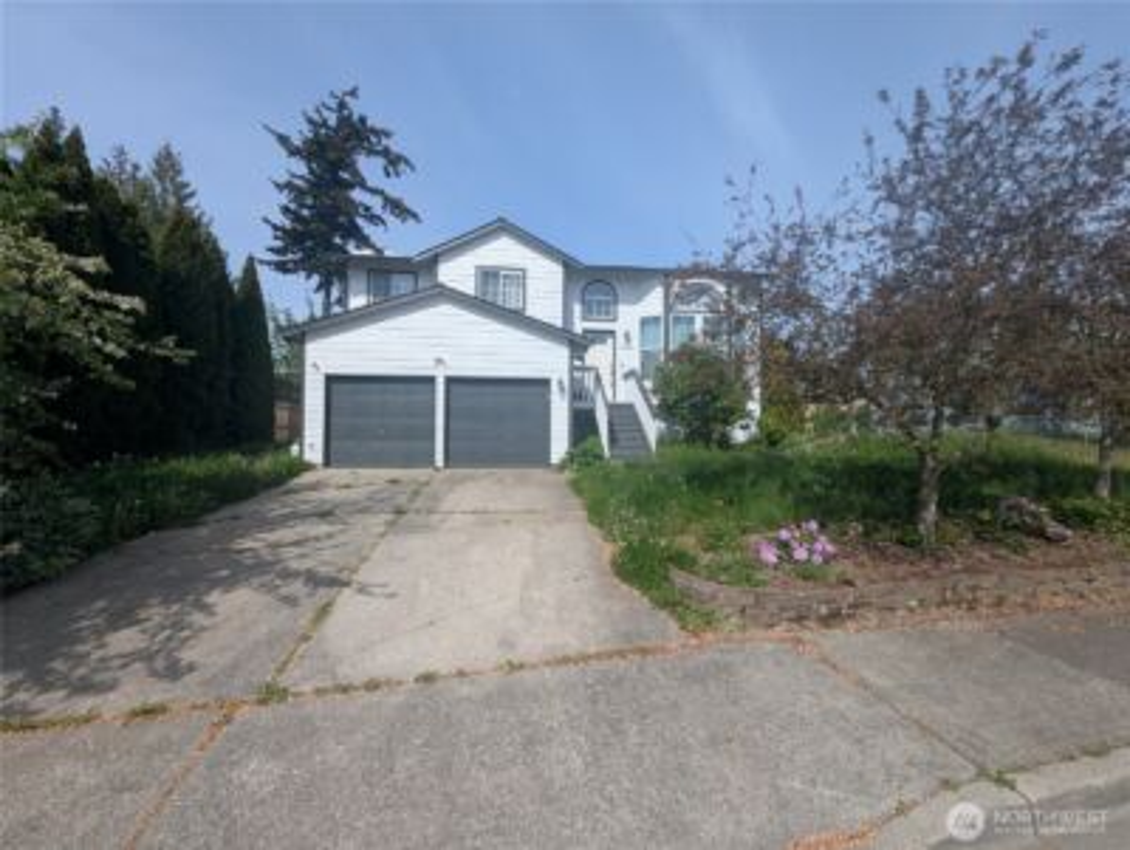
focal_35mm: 13
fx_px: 425
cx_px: 565
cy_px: 425
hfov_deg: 106.1
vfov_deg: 90.0
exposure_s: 1/2519
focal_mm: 1.95
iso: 50
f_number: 2.2
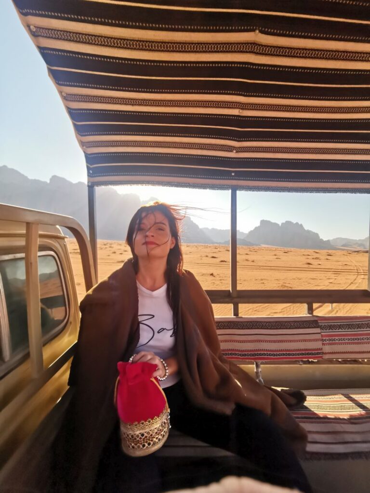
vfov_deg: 94.5
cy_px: 246
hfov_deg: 78.1
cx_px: 185
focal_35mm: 16
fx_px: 228
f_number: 2.2
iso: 50
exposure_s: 1/652
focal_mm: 2.35
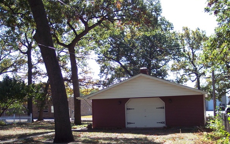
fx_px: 269
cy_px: 86
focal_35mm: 43
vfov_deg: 29.8
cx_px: 121
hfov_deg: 46.2
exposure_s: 1/700
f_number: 2.8
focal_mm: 8
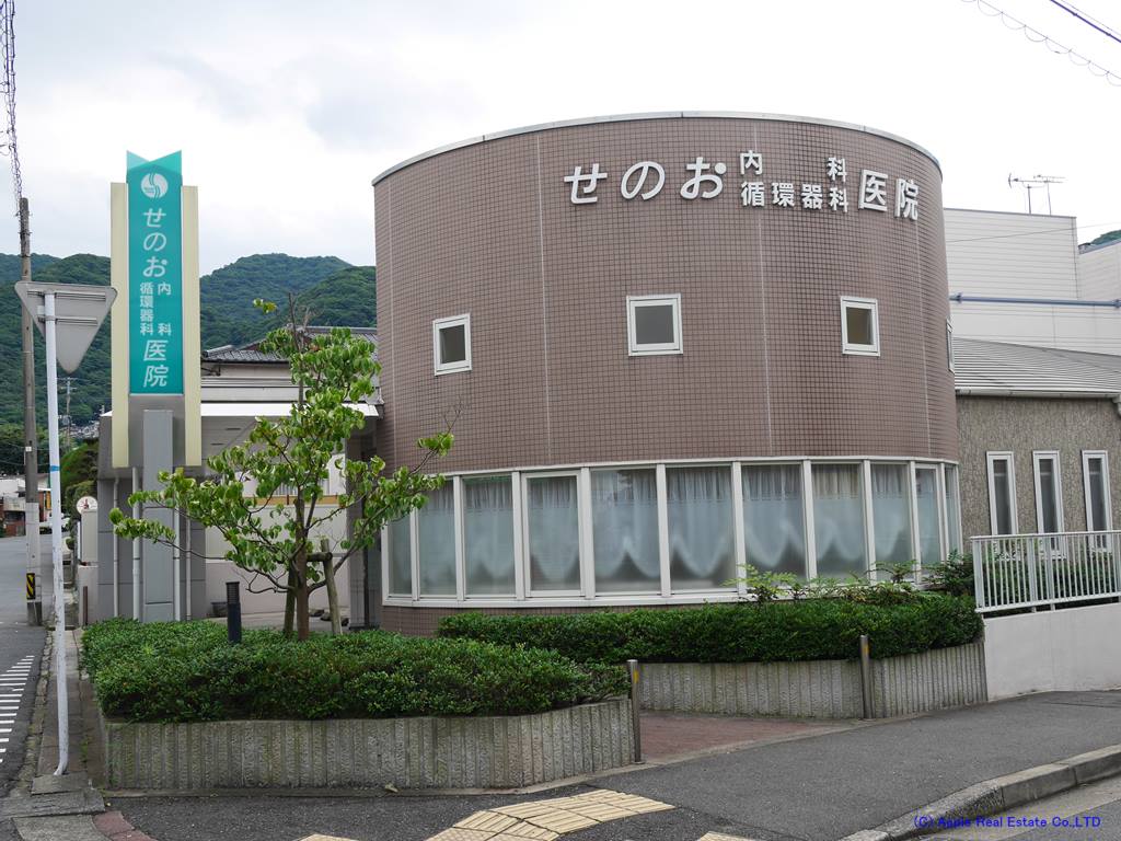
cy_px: 420
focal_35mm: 40
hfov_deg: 46.8
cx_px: 560
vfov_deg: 36.0
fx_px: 1295
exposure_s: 1/200
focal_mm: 20
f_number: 7.1
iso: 200
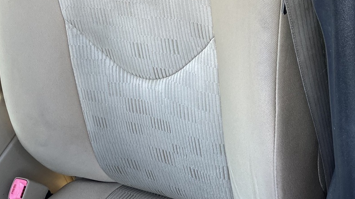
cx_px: 132
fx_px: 584
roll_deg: +30.3
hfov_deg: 33.7
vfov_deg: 19.1
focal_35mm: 62
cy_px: 178
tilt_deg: -41.5
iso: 80
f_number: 1.8
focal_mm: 3.99
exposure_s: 1/121
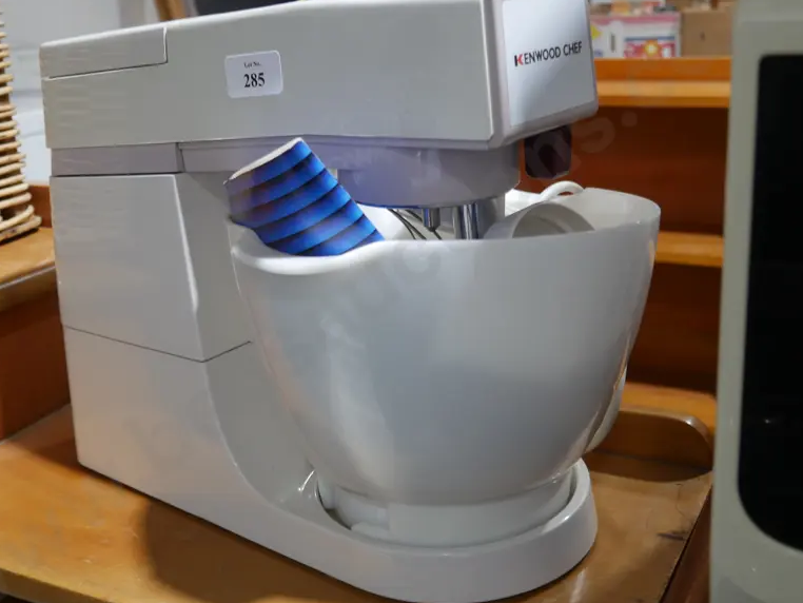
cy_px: 285
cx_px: 379
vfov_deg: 33.6
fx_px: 998
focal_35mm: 43
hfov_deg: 43.8
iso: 320
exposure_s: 1/60
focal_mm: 16
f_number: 3.6
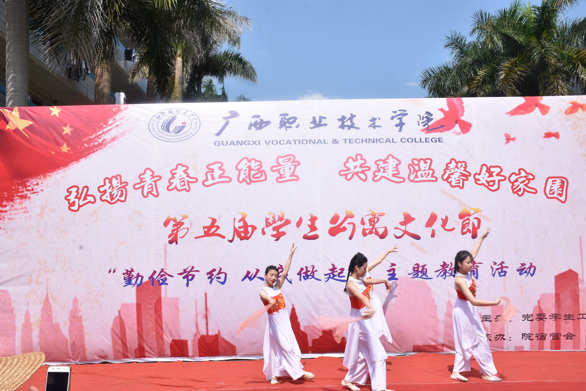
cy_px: 196
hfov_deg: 57.2
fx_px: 537
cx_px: 293
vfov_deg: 40.0
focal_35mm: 33
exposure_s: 1/100
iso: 100
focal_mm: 22
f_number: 13
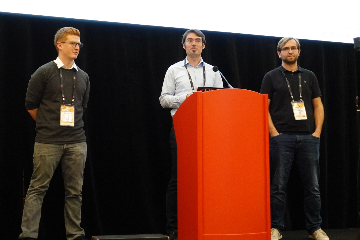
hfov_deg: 40.3
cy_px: 120
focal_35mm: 49
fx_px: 490
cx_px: 180
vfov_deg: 27.5
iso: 2000
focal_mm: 18.1
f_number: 2.8
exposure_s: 1/50
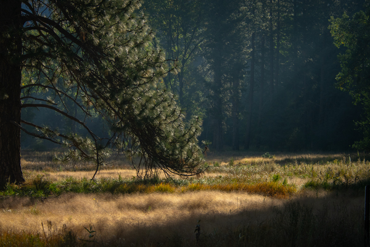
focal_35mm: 120
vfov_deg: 11.4
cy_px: 124
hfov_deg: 17.1
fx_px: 1233
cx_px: 185
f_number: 4.5
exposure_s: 1/1600
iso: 250
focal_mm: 80
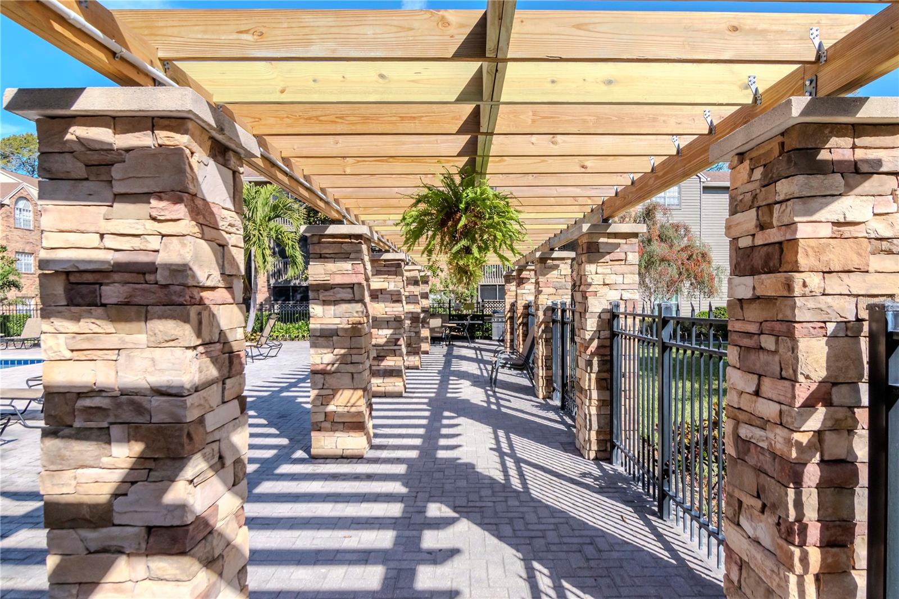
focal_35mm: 20
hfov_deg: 85.4
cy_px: 300
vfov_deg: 63.2
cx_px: 450
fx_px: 487
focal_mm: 13
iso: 640
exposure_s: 1/1000
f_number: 9
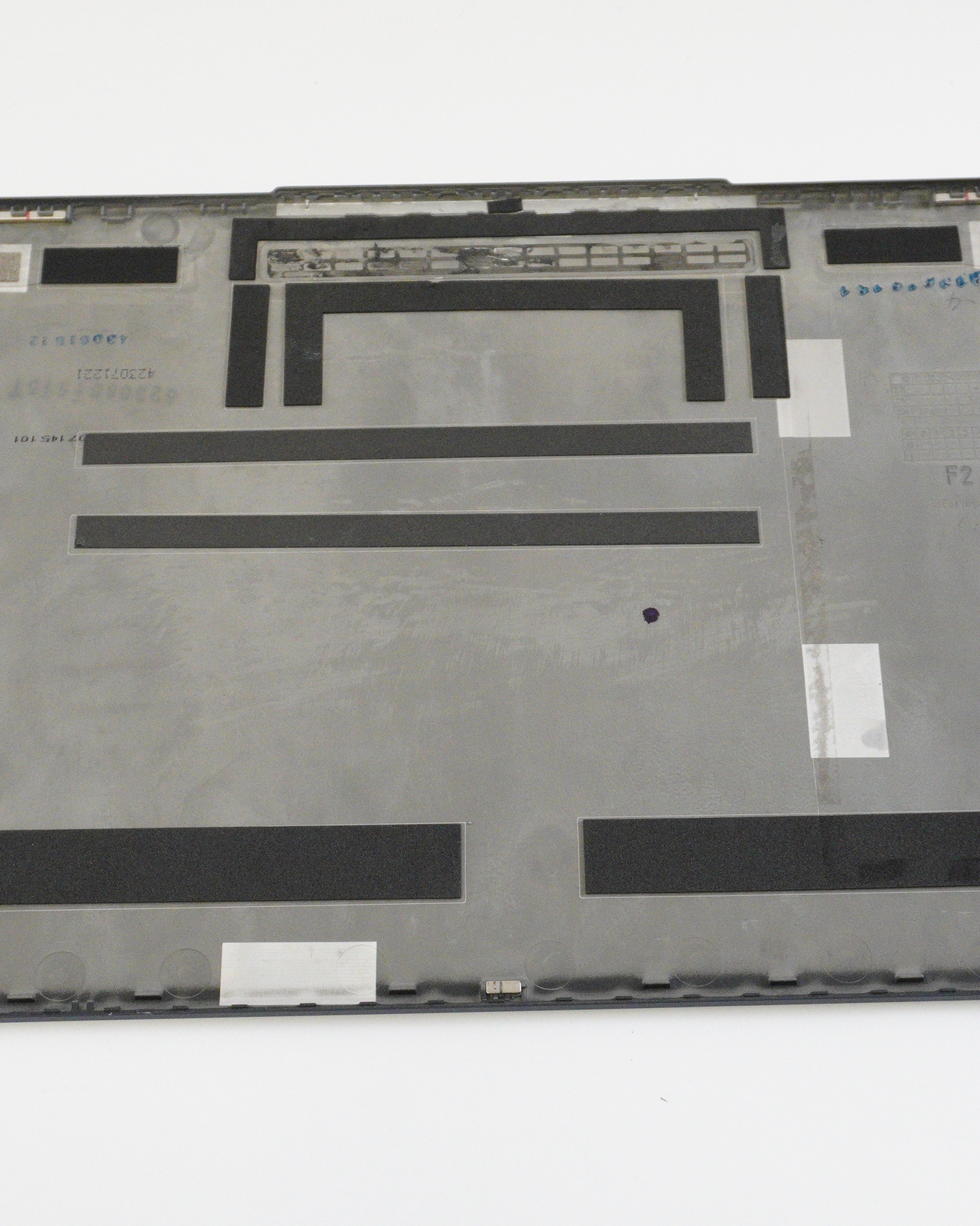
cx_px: 481
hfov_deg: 28.2
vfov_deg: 34.9
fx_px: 1948
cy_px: 611
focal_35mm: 54
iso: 4000
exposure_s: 1/160
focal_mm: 25
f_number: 5.6
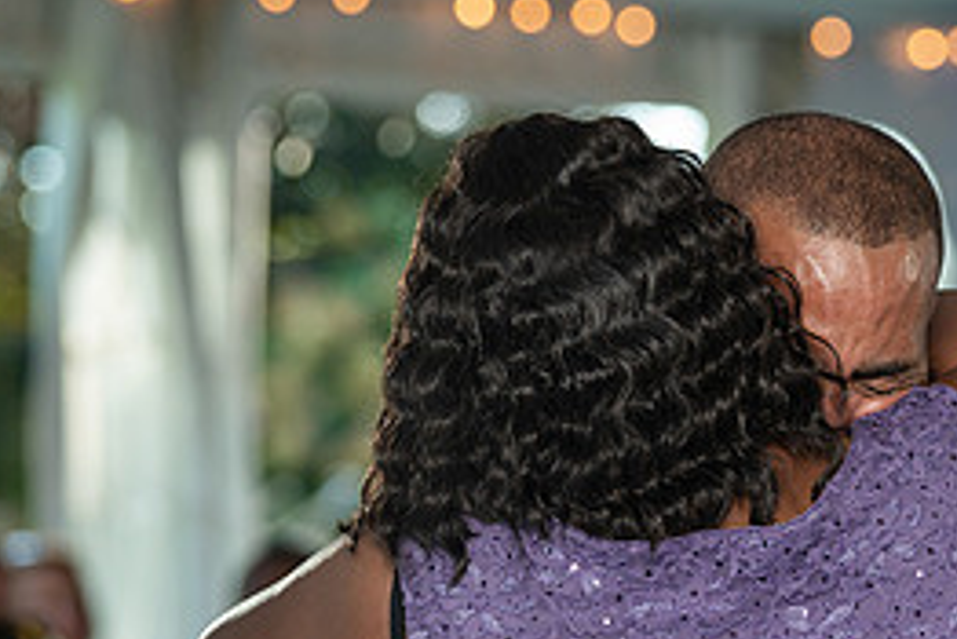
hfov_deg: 7.4
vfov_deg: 5.0
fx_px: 7367
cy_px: 553
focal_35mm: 277
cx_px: 657
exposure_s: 1/200
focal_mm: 124
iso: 320
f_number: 4
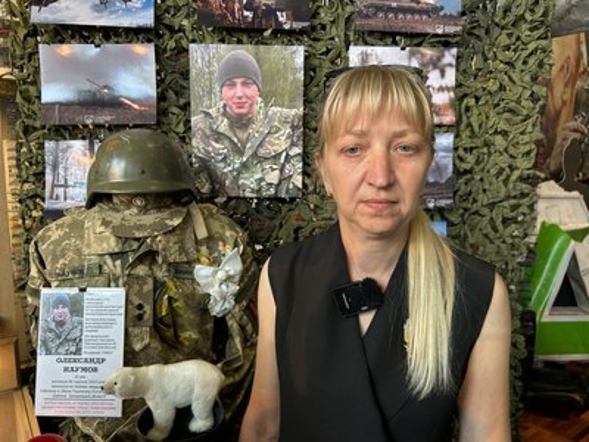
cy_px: 221
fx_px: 442
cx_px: 294
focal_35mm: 26
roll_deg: +0.7
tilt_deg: -5.7
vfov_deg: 53.1
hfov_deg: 67.3
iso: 125
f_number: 1.5
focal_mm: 5.7
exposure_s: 1/100
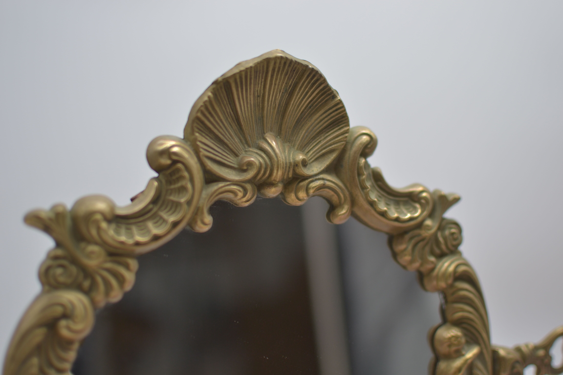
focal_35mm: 52
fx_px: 821
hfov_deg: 37.9
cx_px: 282
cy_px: 188
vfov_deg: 25.8
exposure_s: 1/500
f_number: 1.8
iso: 100
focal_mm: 35
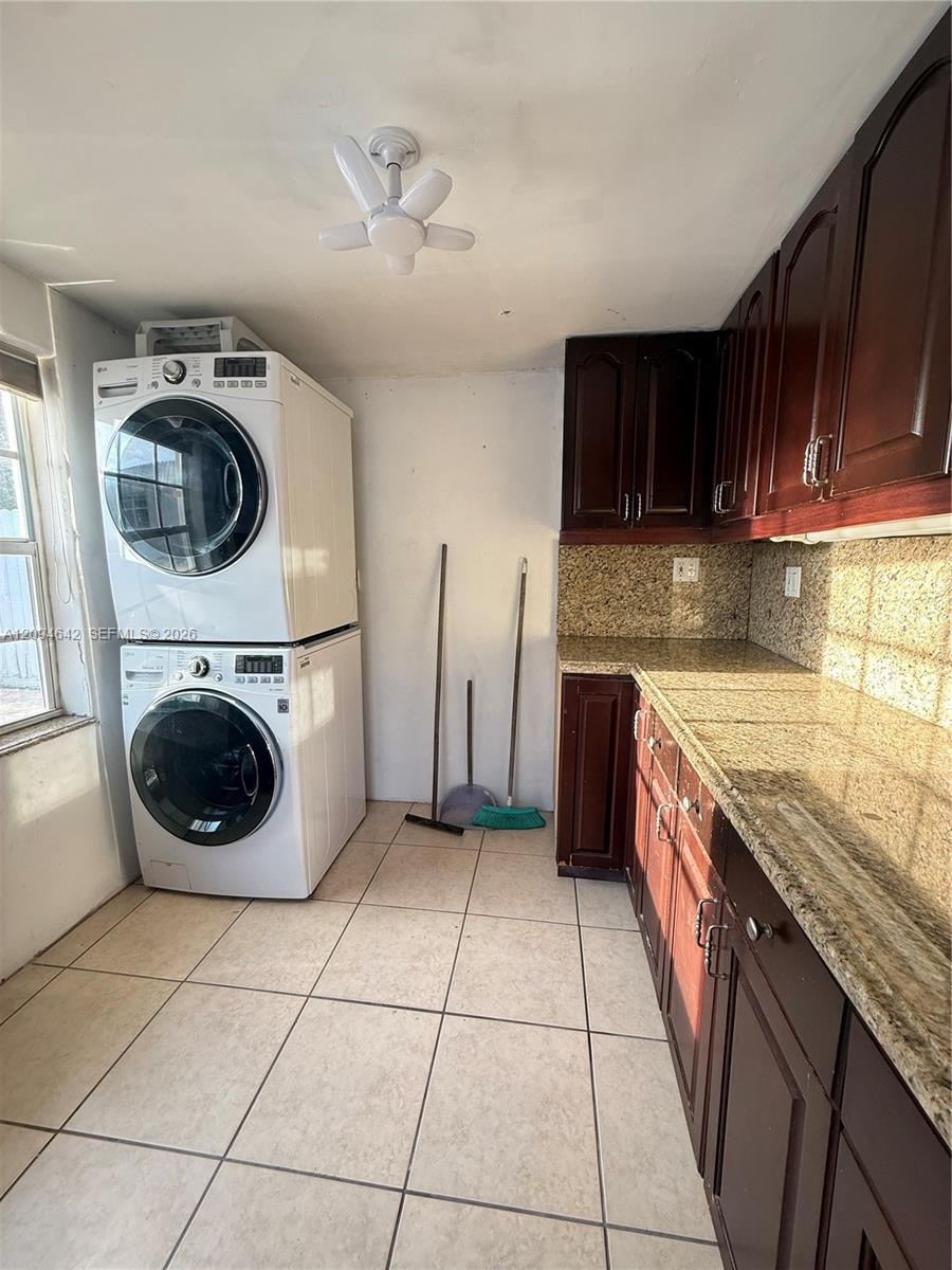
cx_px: 476
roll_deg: -0.3
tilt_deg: -7.4
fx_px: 513
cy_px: 635
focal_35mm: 14
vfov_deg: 102.1
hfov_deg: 85.7
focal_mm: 2.22
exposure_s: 1/99
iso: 100
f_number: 2.2
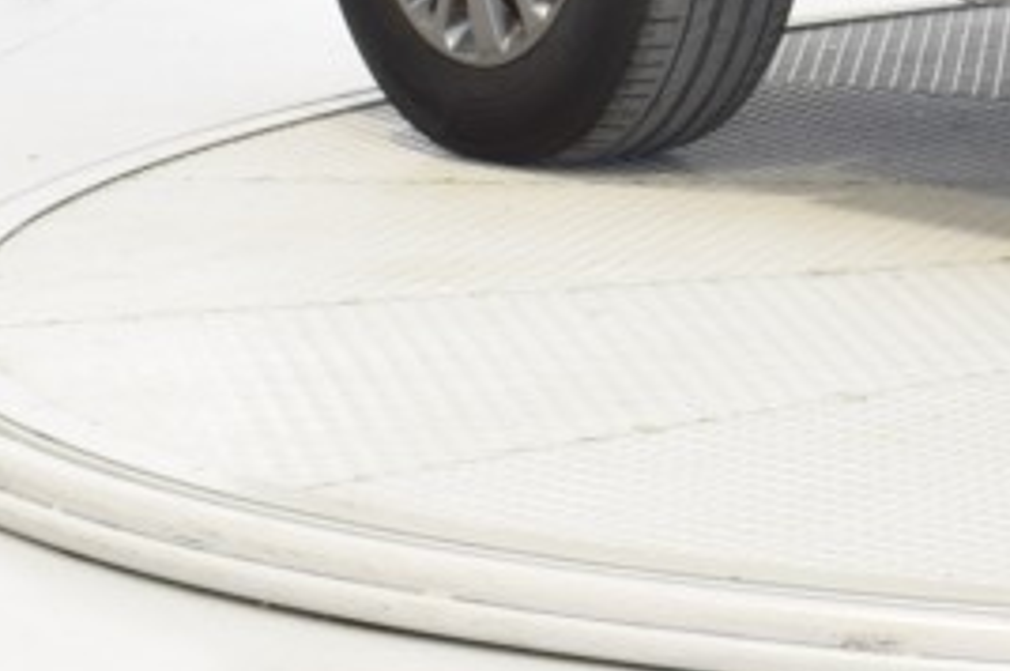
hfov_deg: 8.1
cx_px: 1975
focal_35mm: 244
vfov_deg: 5.5
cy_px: -735
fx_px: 6832
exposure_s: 1/1.6
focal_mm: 29
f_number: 14
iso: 100
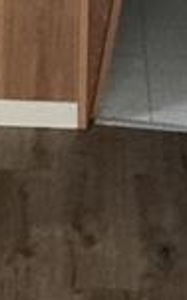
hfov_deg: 6.2
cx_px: 4
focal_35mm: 209
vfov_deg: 9.3
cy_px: -334
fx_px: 1709
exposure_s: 1/20
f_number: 1.8
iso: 500
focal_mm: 3
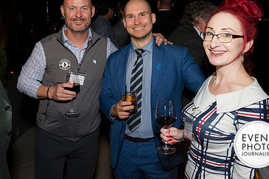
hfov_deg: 44.1
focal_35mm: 44
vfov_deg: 30.2
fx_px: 329
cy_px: 55
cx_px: 101
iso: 1250
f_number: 5.6
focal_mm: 29
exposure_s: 1/125
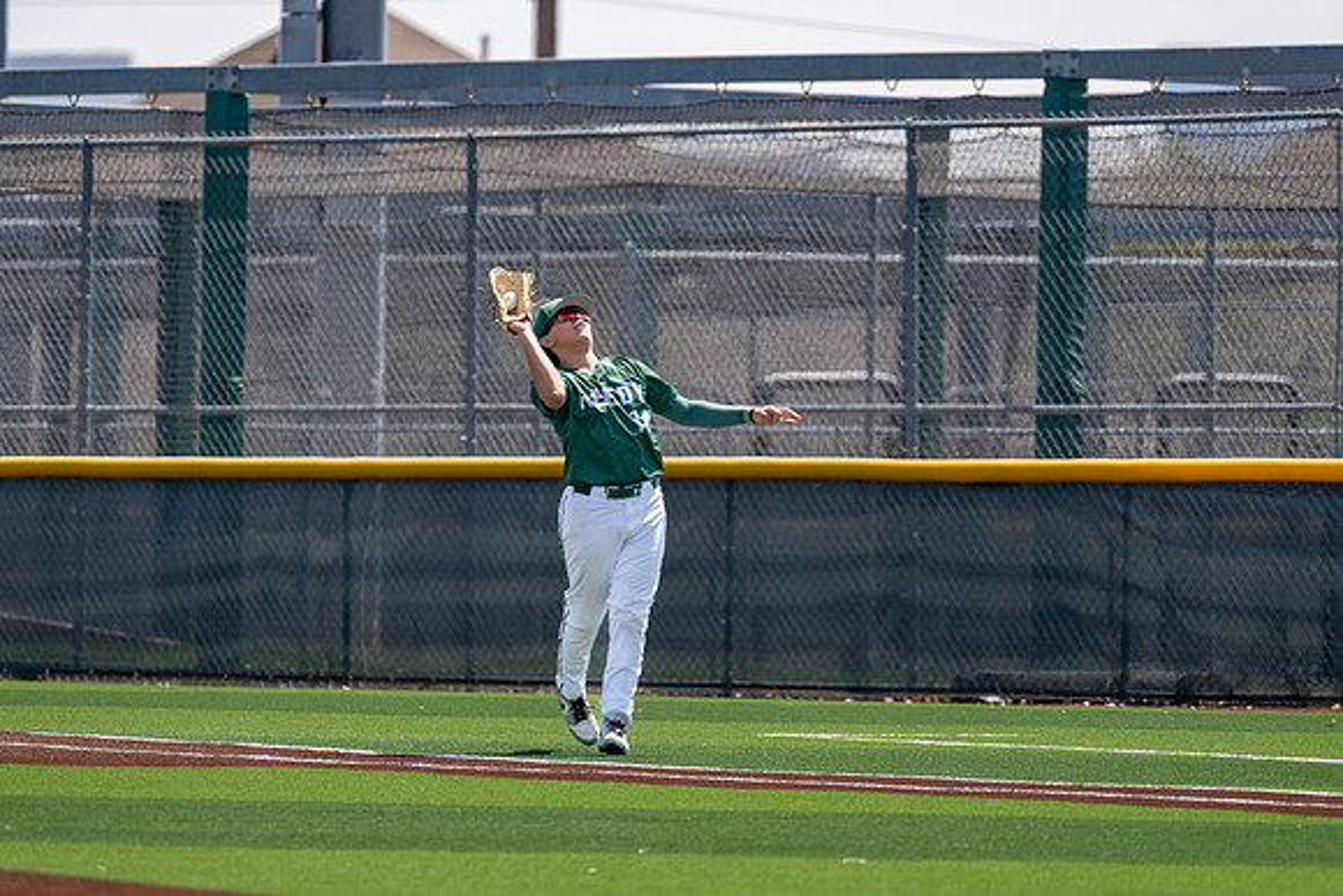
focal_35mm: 382
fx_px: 14237
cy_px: 471
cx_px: 606
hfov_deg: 5.4
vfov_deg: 3.6
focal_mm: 280
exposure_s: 1/2000
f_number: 4
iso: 320
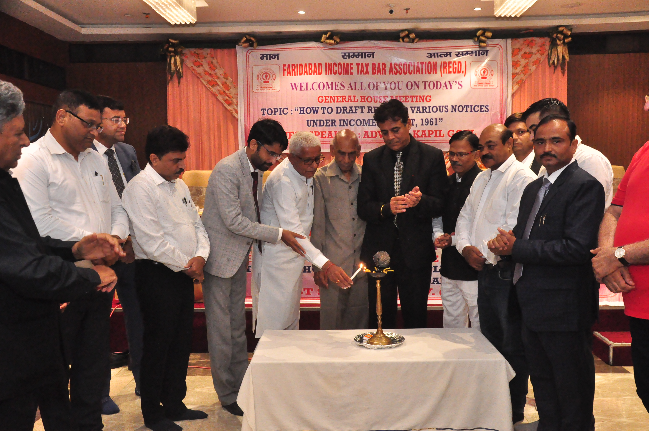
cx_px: 324
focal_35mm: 36
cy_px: 216
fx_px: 648
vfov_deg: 36.8
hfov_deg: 53.2
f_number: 5.6
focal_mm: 24
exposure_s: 1/100
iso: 3200
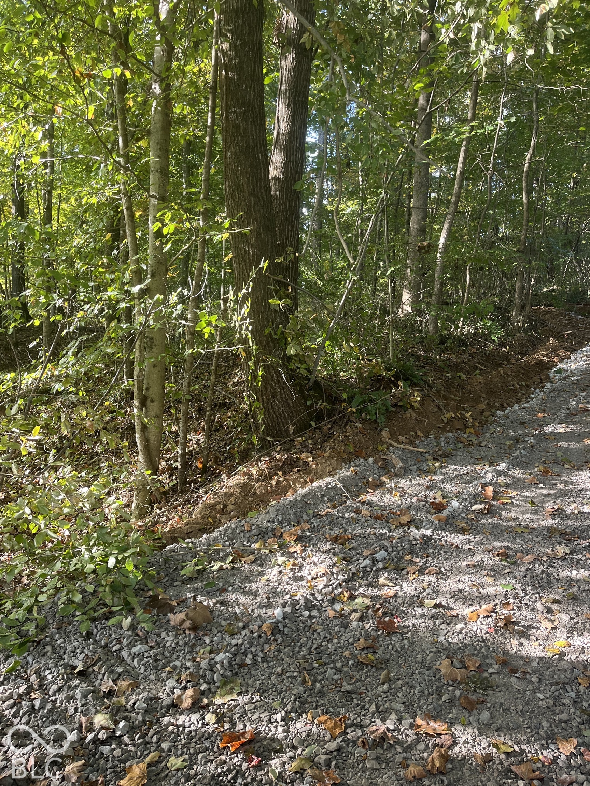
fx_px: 591
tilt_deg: -0.4
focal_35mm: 26
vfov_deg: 67.3
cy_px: 393
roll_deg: -2.8
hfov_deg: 53.1
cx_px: 295
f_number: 1.6
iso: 100
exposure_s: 1/121
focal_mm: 5.1
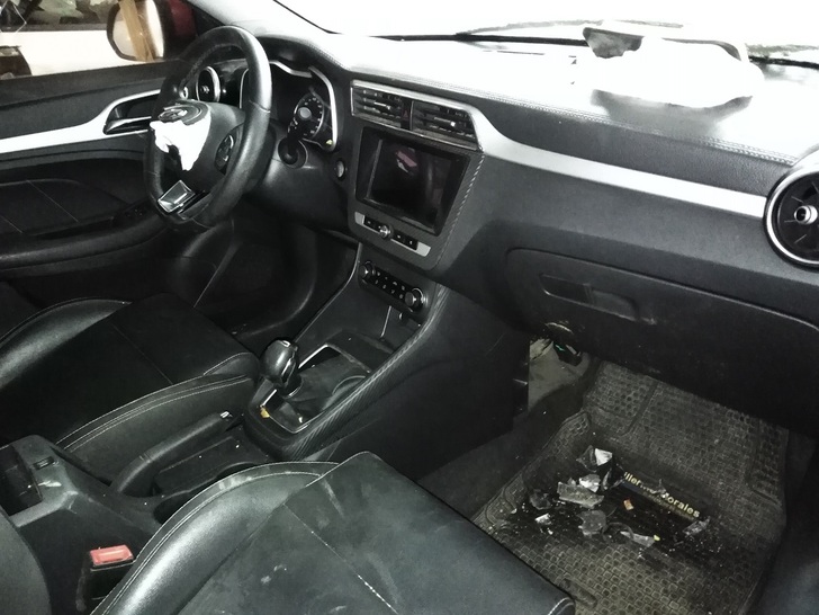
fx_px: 615
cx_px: 410
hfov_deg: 67.3
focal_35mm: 26
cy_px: 308
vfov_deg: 53.1
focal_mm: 3.46
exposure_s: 1/12
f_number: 2.2
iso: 2791
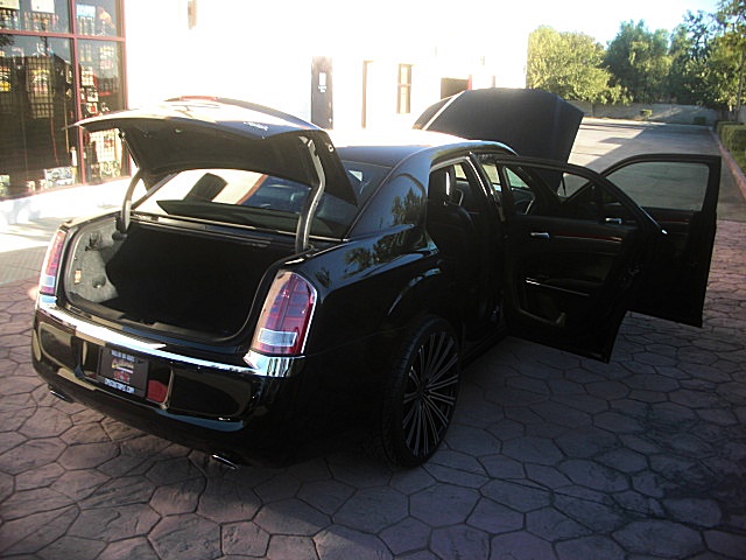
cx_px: 373
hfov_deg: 51.4
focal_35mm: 36
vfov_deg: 39.7
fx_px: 776
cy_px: 280
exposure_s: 1/160
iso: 50
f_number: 2.8
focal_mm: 6.3
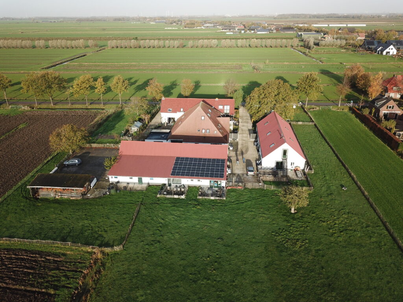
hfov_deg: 67.3
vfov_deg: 53.1
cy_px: 151
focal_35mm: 26
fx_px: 303
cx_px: 202
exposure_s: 1/728
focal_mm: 4.7
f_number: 2.2
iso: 100
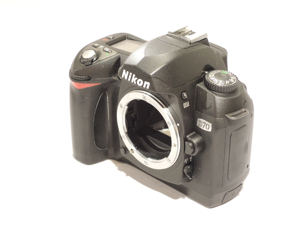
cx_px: 153
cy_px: 114
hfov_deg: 23.0
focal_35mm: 85
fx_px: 751
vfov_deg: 17.4
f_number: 4.5
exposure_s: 1/25
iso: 400
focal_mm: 15.2
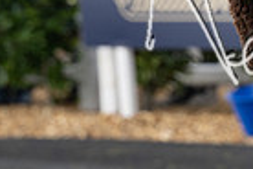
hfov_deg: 3.6
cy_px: -167
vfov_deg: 2.4
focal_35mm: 569
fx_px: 3998
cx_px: 480
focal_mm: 90
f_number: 4
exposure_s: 1/800
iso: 400
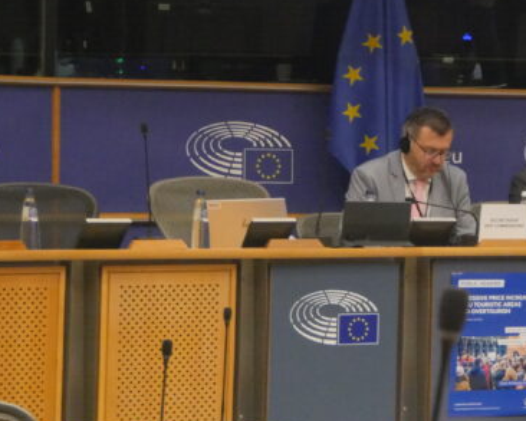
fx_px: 2803
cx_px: 635
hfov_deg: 10.5
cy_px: 141
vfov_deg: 8.6
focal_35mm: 180
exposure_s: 1/100
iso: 2500
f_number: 5.6
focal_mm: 33
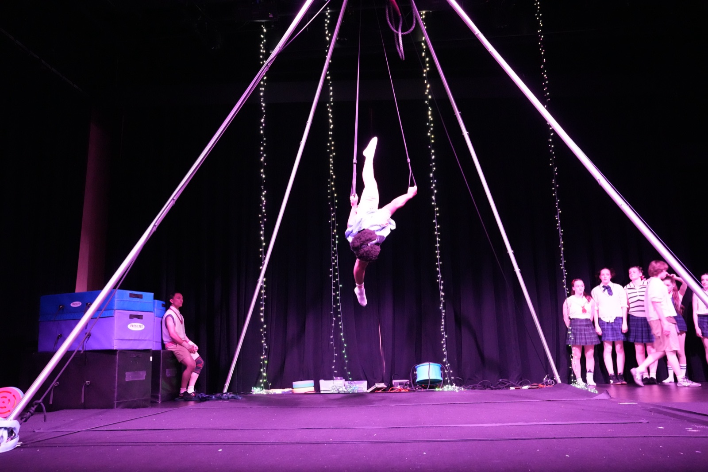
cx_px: 354
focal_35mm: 30
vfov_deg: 43.6
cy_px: 236
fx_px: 590
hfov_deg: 61.9
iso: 12800
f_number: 4
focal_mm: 30
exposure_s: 1/60
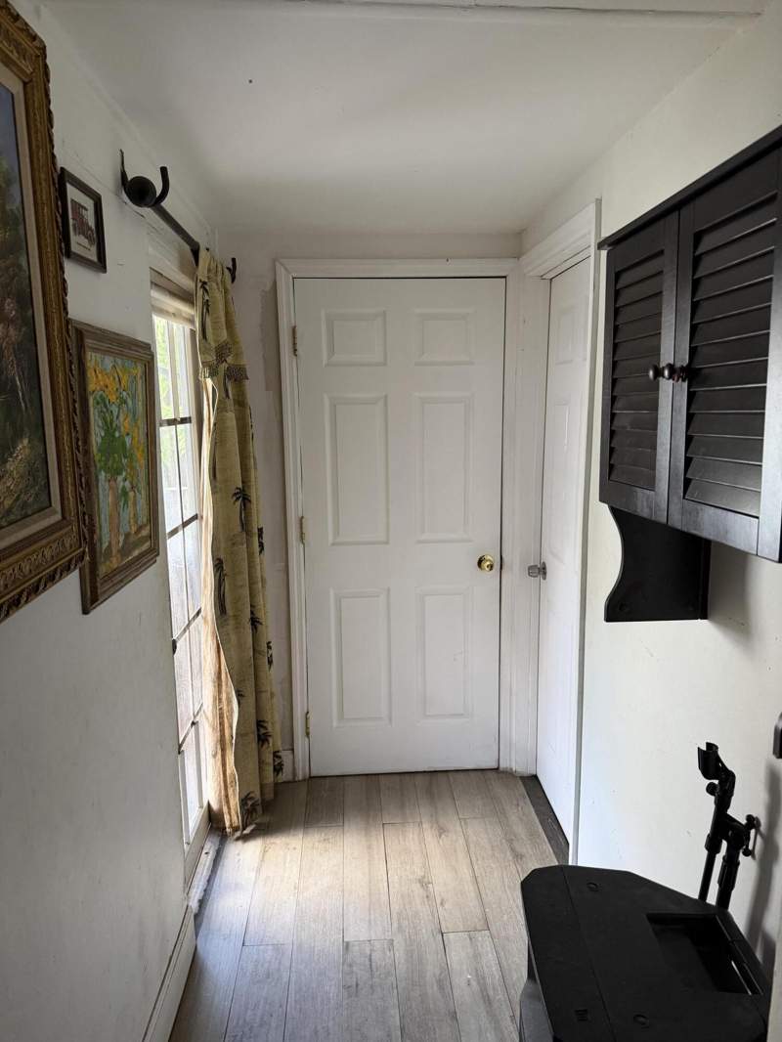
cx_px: 391
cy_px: 521
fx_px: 723
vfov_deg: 71.6
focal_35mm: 24
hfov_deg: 56.8
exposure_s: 1/60
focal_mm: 6.76
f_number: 1.78
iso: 320
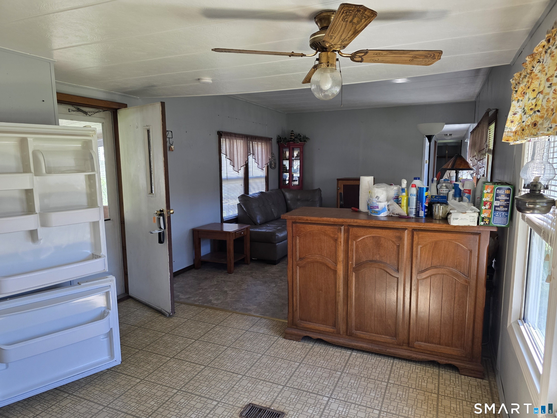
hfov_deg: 73.9
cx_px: 278
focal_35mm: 23
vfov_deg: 58.9
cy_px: 209
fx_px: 370
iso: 160
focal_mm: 6.3
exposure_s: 1/180
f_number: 1.7
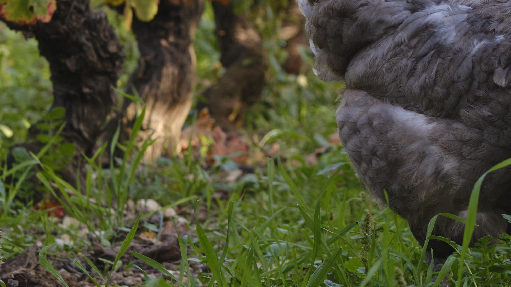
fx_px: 3266
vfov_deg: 5.0
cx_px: 368
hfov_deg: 8.9
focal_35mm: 241
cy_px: -3
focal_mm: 50
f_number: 5.6
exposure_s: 1/125
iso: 200
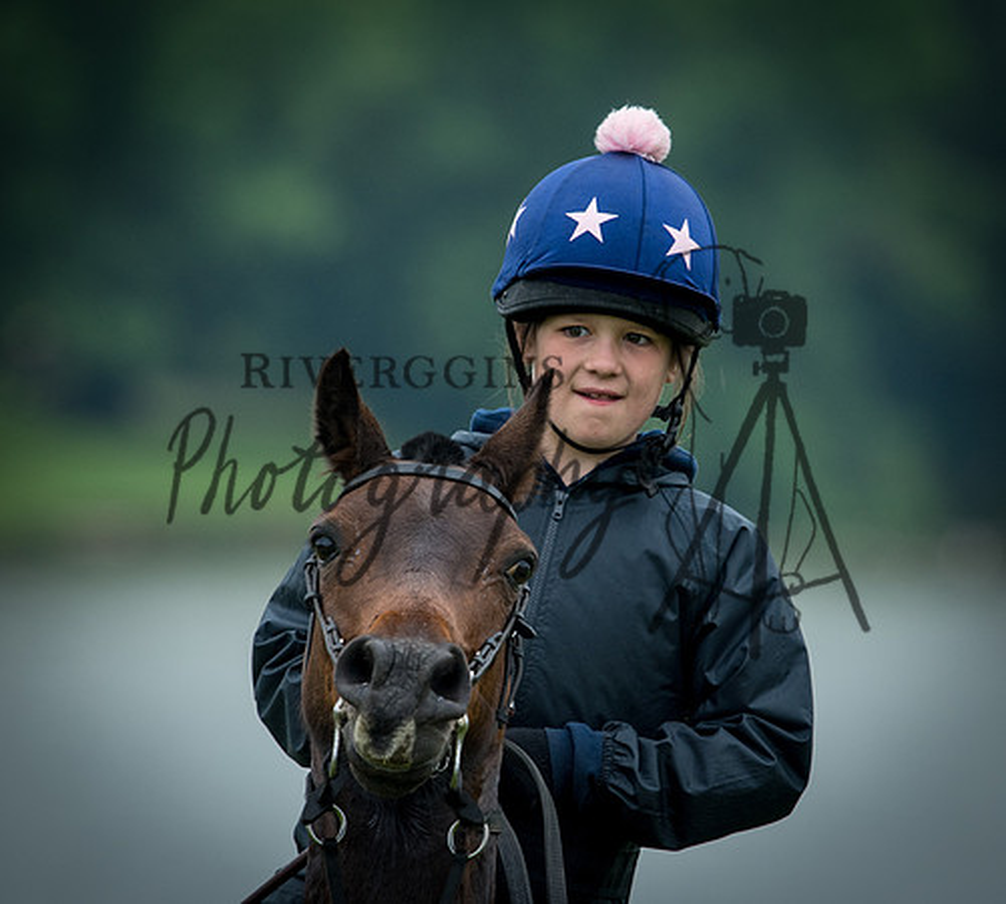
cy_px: 489
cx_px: 596
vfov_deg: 2.5
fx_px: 20410
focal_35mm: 653
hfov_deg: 2.8
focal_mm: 300
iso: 450
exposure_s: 1/1250
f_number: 4.5
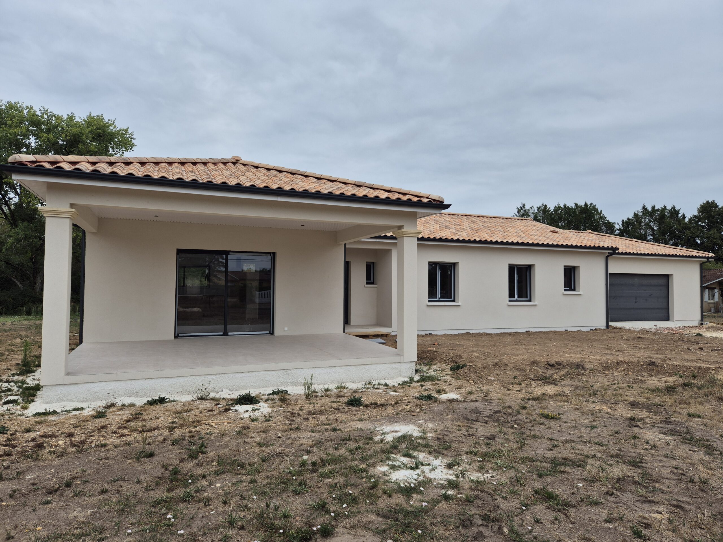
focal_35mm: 23
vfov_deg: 58.9
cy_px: 271
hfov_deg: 73.9
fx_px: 480
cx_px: 362
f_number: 1.8
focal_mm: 5.4
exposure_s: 1/726
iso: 25
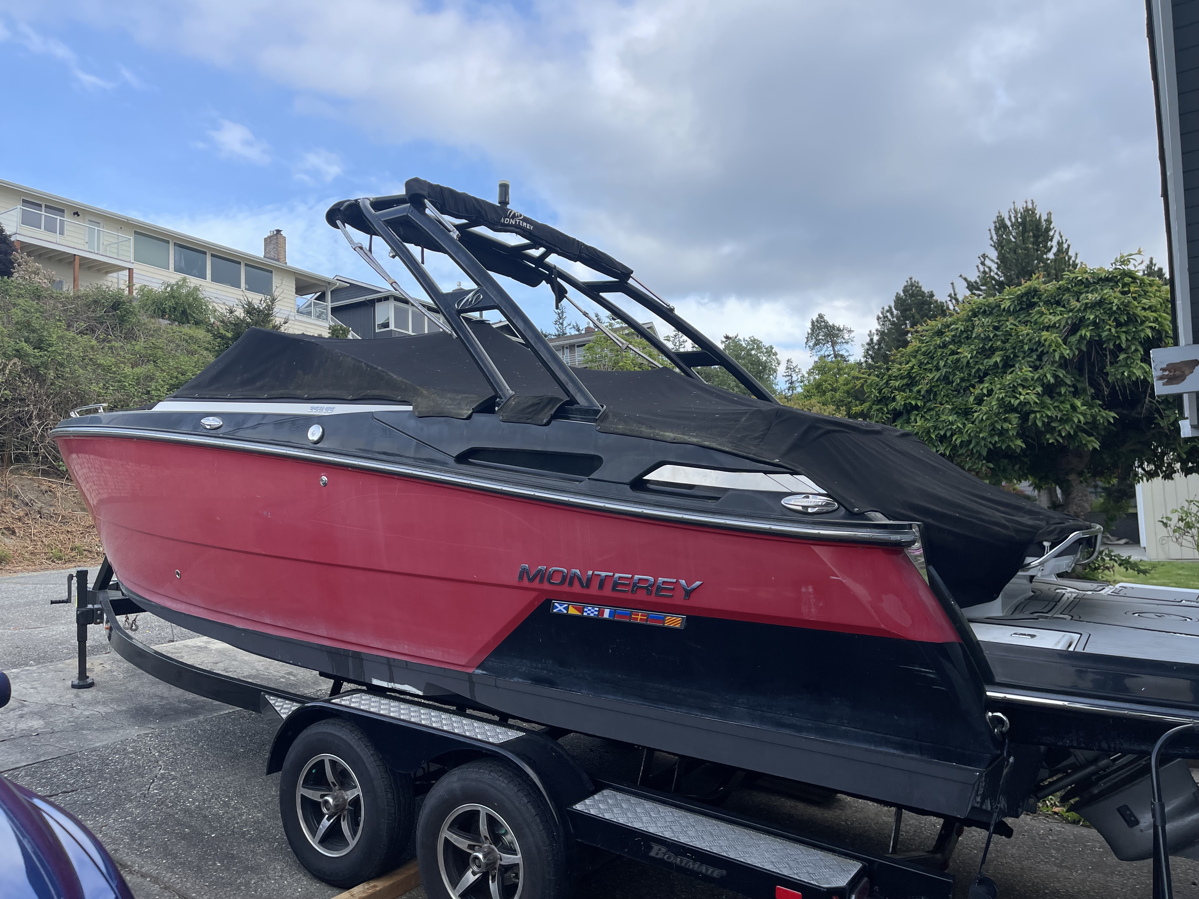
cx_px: 600
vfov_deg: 54.9
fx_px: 866
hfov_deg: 69.4
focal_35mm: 25
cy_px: 450
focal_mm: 5.1
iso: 32
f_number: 1.6
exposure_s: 1/1534
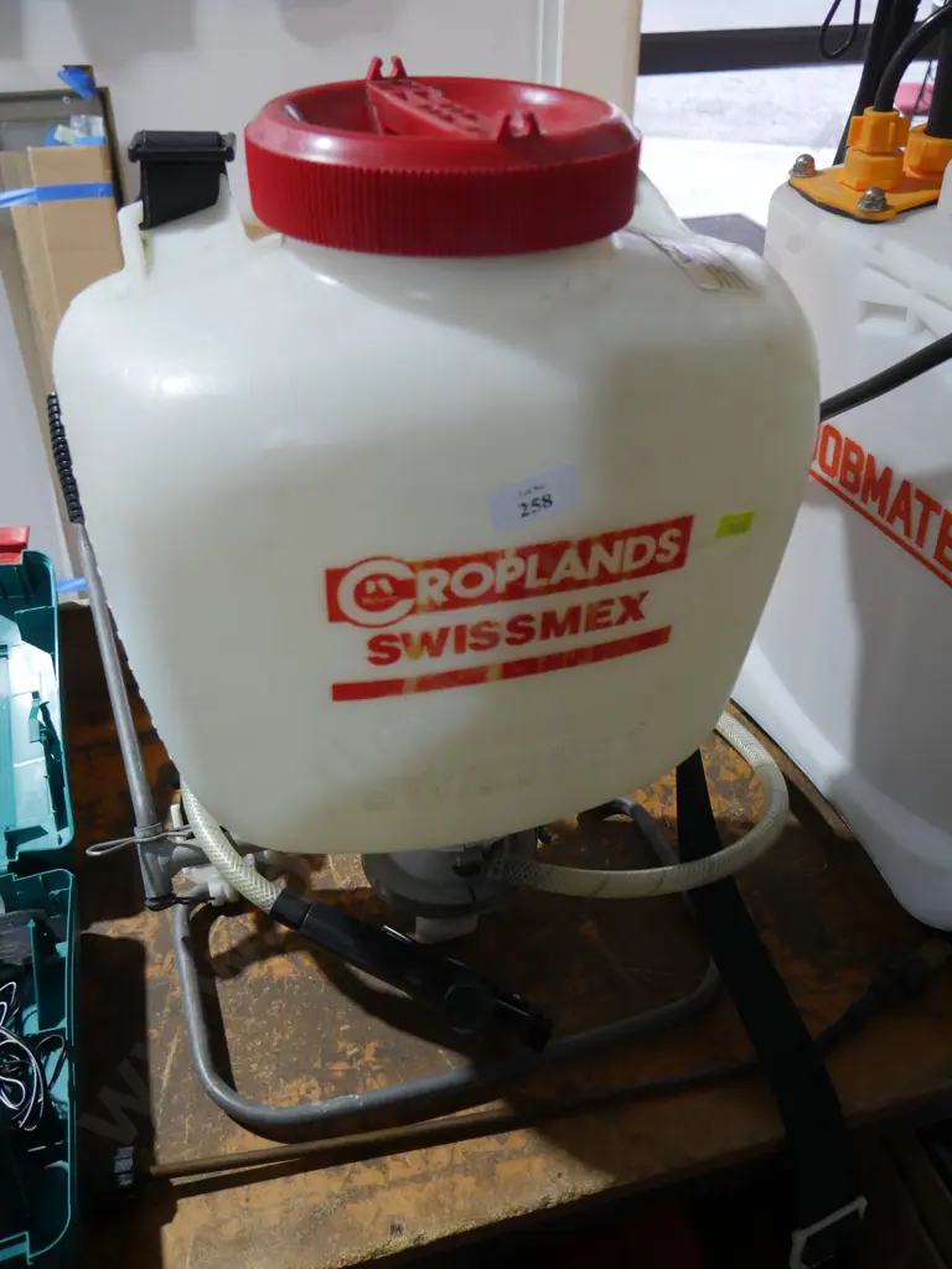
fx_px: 1100
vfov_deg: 60.0
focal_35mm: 30
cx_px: 476
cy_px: 634
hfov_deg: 46.8
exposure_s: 1/60
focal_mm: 15
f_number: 3.6
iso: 640
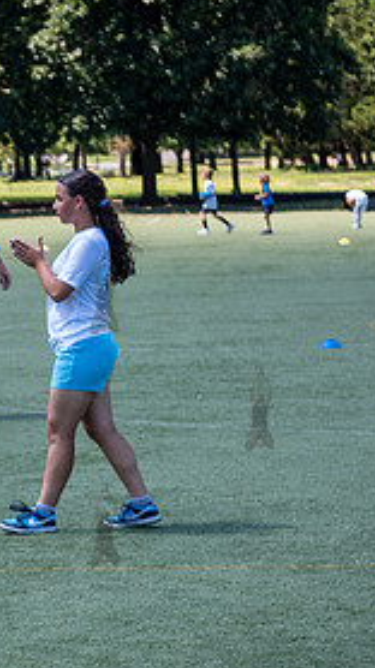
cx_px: -160
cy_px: 395
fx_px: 3081
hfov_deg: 6.9
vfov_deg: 12.4
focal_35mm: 174
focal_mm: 62
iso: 200
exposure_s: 1/500
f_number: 4
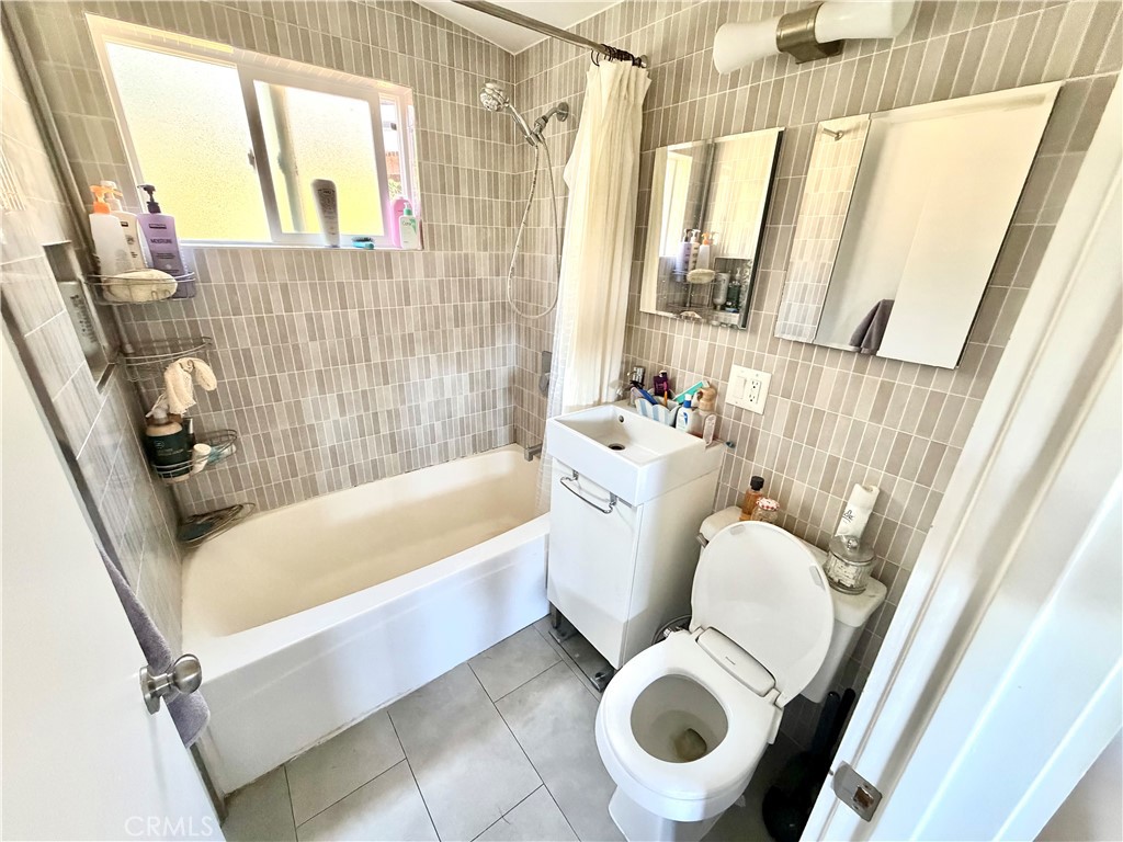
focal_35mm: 14
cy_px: 421
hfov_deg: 102.1
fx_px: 454
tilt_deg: -21.0
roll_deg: -1.9
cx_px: 562
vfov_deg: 85.7
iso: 640
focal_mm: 2.22
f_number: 2.2
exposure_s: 1/60
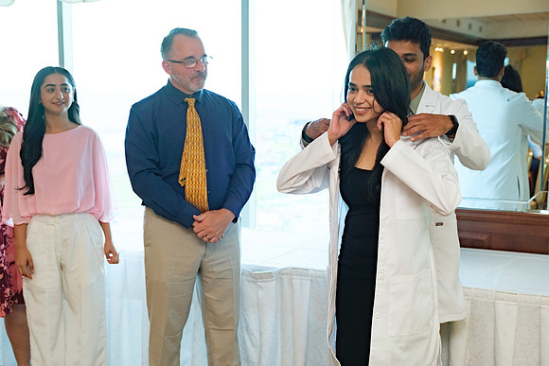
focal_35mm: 47
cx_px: 274
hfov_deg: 41.9
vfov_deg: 28.7
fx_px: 717
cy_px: 183
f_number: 2.8
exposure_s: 1/125
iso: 640
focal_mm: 31.1
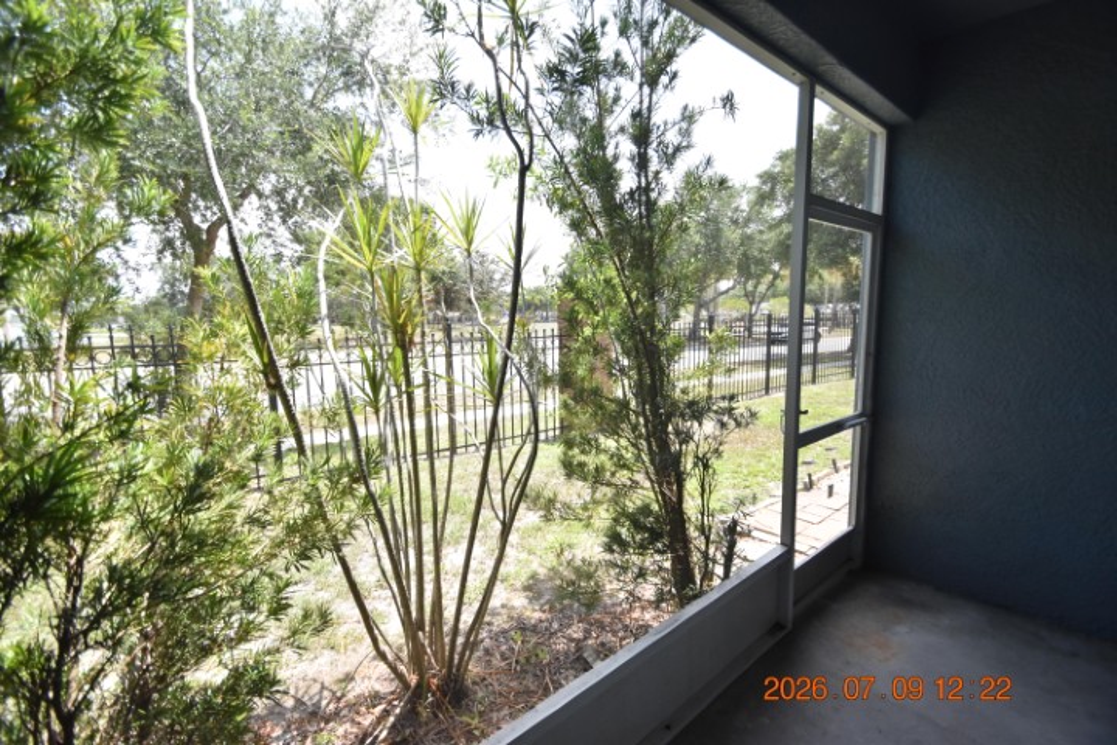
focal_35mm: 15
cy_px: 372
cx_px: 558
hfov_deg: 100.4
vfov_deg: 77.3
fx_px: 465
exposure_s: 1/1500
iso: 800
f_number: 3.5
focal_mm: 10
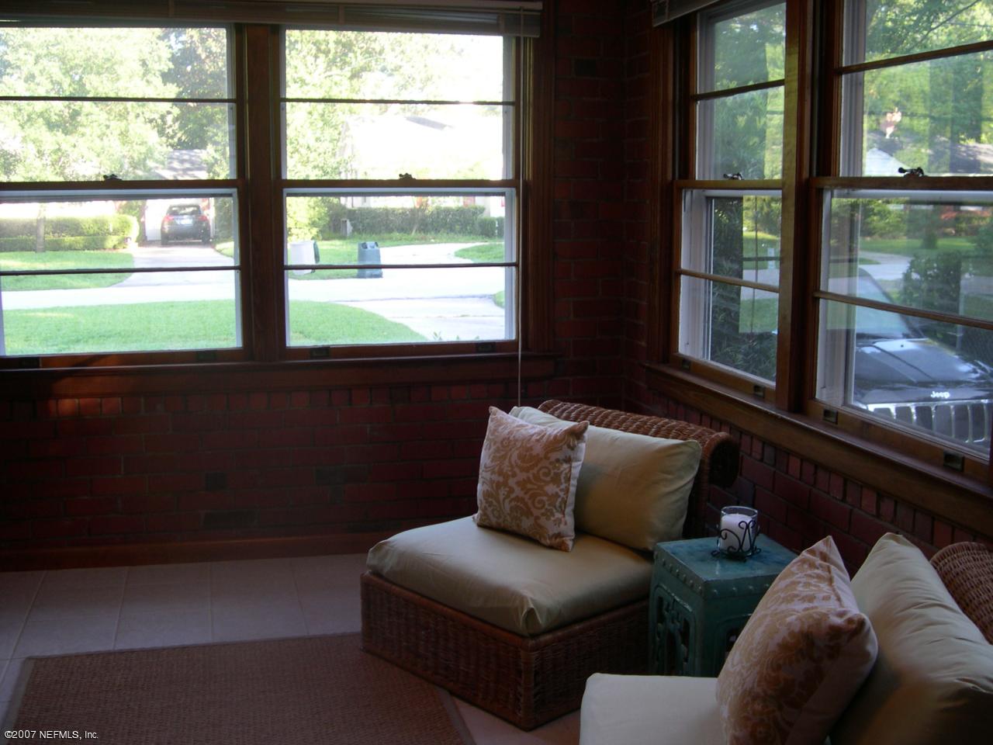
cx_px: 496
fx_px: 1090
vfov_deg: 37.7
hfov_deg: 49.0
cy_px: 372
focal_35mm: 38
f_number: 2.8
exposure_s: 1/35.3
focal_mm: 8
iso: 100
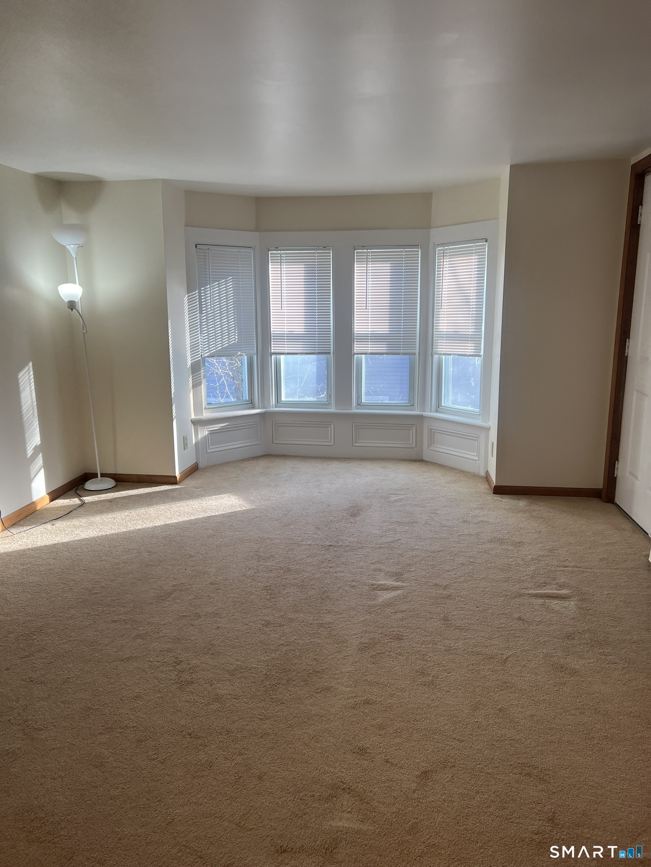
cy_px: 434
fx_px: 652
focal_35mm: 26
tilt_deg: -11.7
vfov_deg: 67.3
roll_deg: +1.7
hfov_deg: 53.1
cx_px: 326
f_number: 1.5
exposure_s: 1/174
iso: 40
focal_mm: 5.7
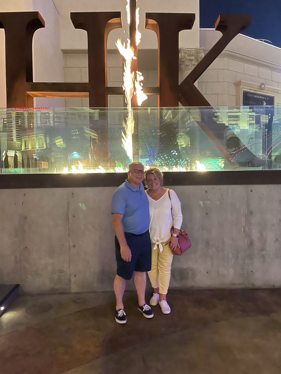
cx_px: 140
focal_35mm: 26
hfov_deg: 53.1
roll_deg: +0.8
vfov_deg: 67.3
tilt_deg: -3.0
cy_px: 187
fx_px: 281
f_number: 1.6
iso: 1000
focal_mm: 4.2
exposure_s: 1/15
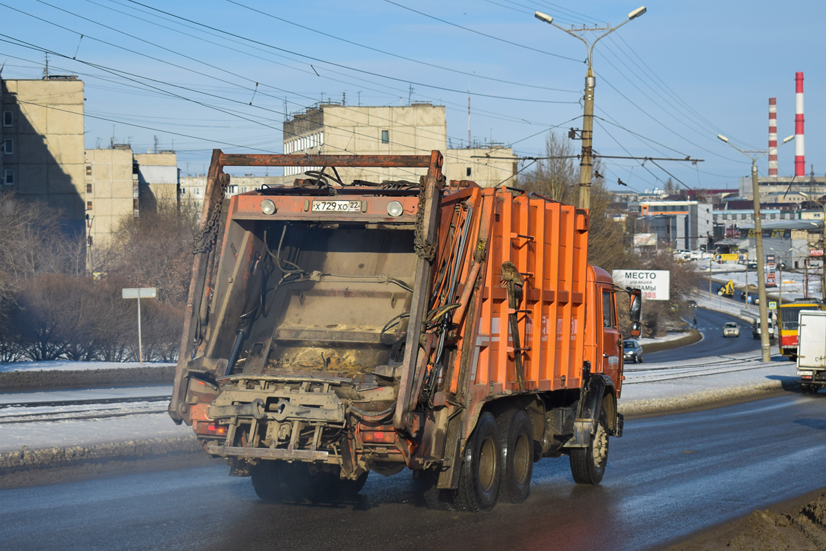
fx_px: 1377
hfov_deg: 33.4
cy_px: 276
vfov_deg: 22.6
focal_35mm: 60
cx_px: 413
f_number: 6.3
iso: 100
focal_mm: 40
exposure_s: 1/800
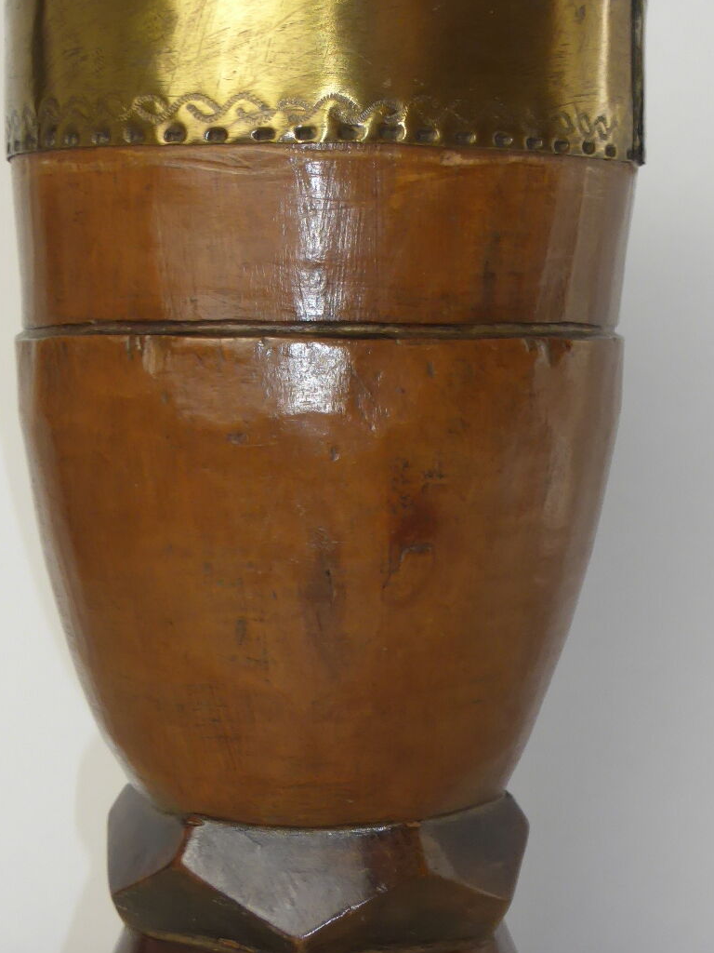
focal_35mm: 68
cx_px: 321
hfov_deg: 21.6
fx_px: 1870
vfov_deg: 28.6
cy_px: 511
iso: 160
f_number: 3.7
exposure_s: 1/60
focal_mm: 6.1
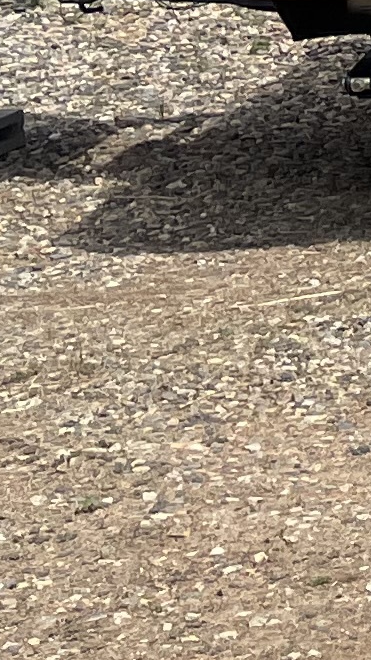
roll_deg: +0.9
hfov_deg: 5.5
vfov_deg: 11.8
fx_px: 3027
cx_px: 1752
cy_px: -388
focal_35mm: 173
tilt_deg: -0.6
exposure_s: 1/4831
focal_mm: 4.2
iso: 32
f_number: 1.6
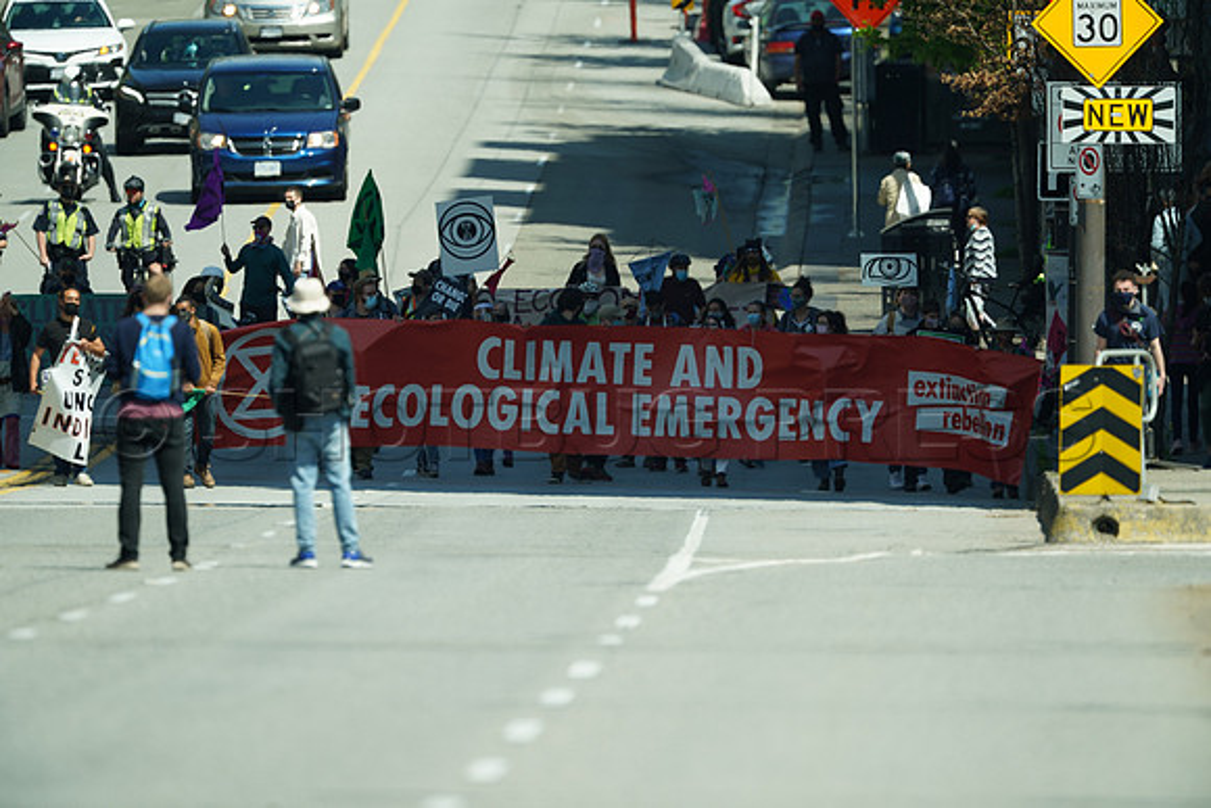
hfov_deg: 2.5
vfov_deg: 1.6
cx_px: 606
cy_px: 404
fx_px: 28262
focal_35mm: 840
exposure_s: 1/320
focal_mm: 840
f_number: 6.3
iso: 100
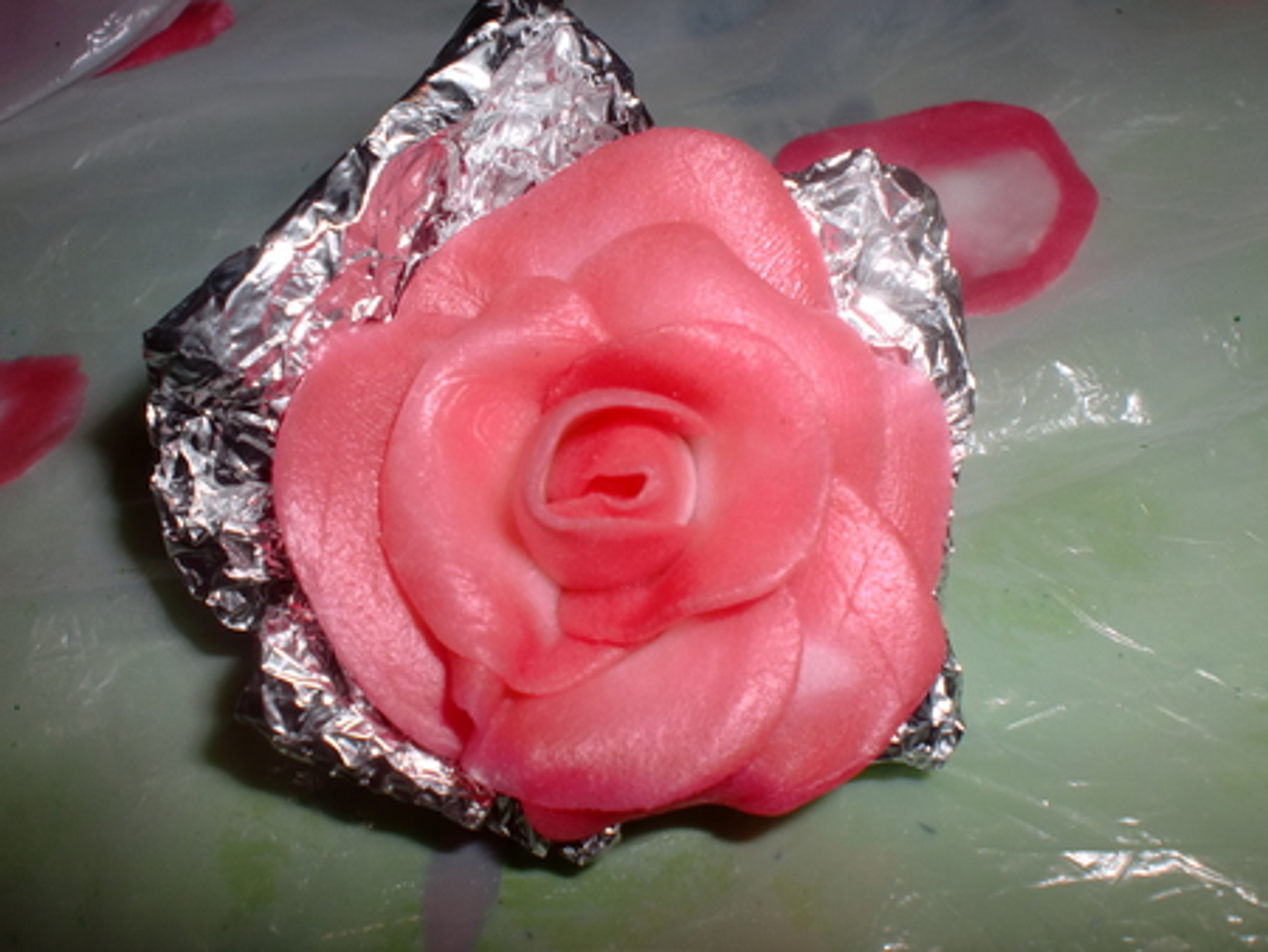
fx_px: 1283
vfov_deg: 40.7
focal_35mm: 35
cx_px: 634
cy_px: 476
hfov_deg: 52.6
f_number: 5.6
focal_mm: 6.3
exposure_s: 1/40
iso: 64
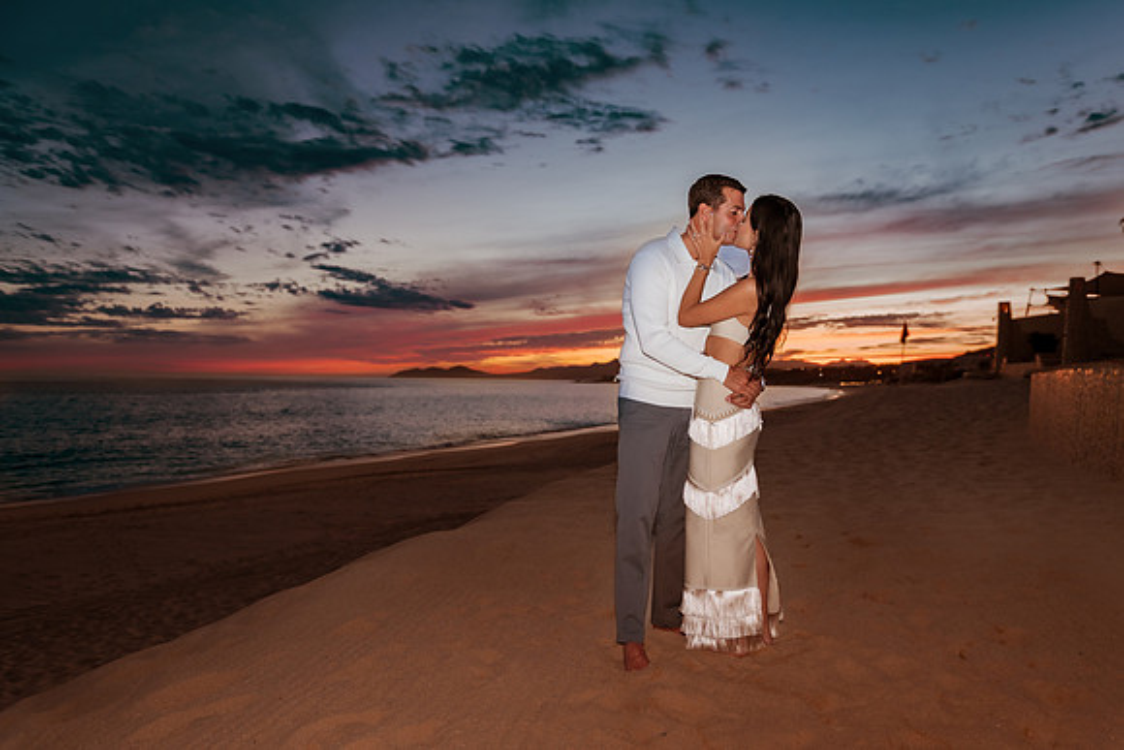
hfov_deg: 68.3
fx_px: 827
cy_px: 401
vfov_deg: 48.7
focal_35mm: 26
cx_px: 612
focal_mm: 24
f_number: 2.8
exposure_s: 1/160
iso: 320
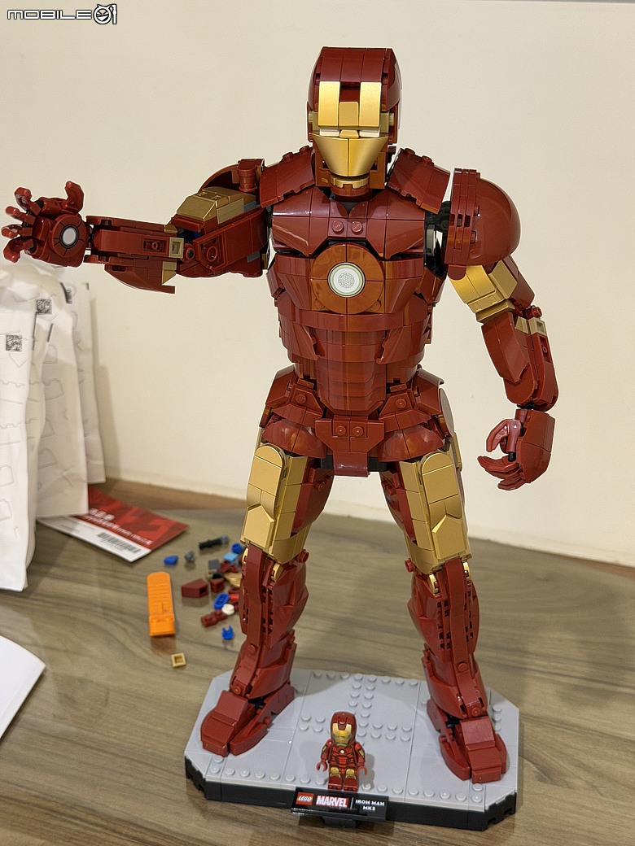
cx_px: 318
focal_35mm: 48
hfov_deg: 30.3
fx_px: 1174
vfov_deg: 39.7
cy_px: 423
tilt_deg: -25.0
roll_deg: +0.6
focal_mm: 6.76
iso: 200
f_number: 1.78
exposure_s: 1/40
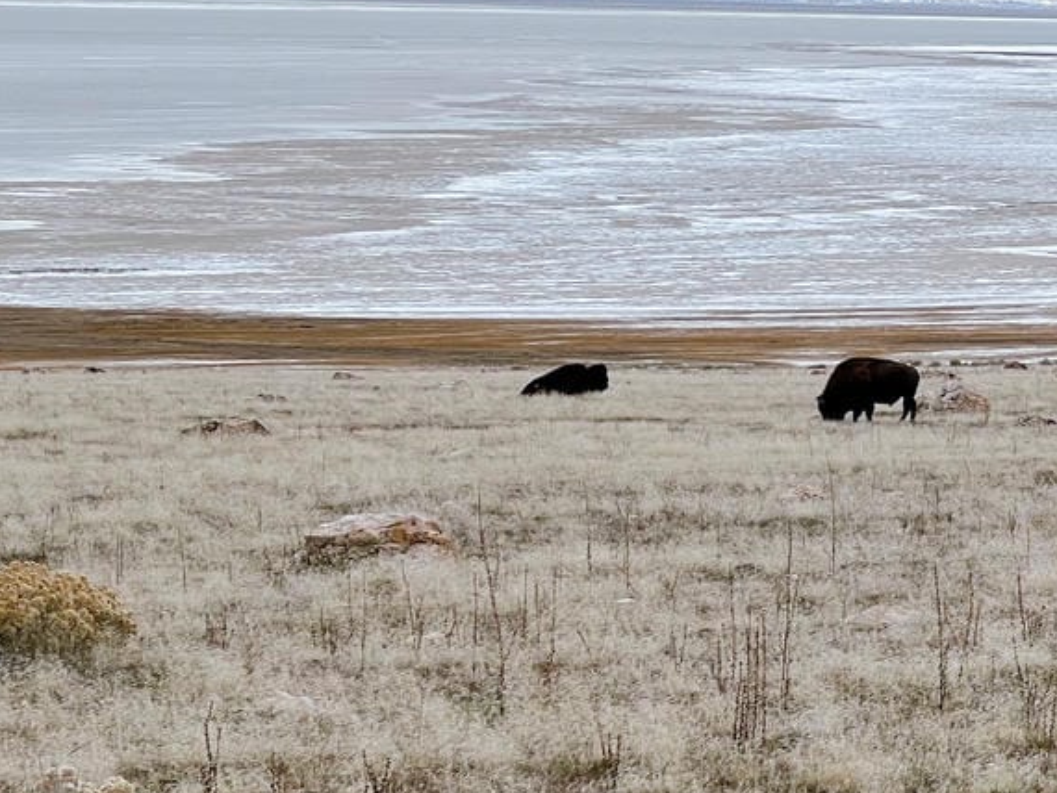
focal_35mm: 162
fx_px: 4949
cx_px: 840
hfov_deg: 12.1
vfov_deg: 9.2
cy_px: 193
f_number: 2.8
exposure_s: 1/335
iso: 32
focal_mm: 9
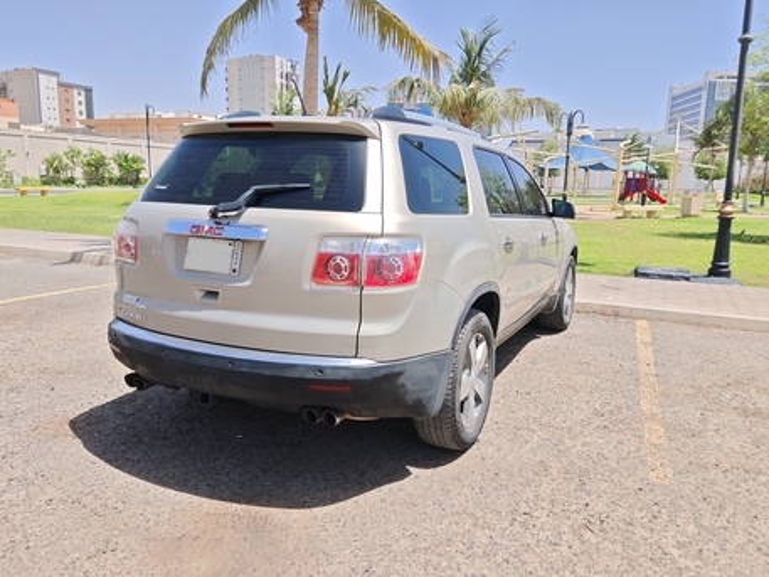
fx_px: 600
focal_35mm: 27
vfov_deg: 51.4
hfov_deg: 65.3
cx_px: 384
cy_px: 288
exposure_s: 1/1500
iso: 50
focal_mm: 6.67
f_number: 1.9
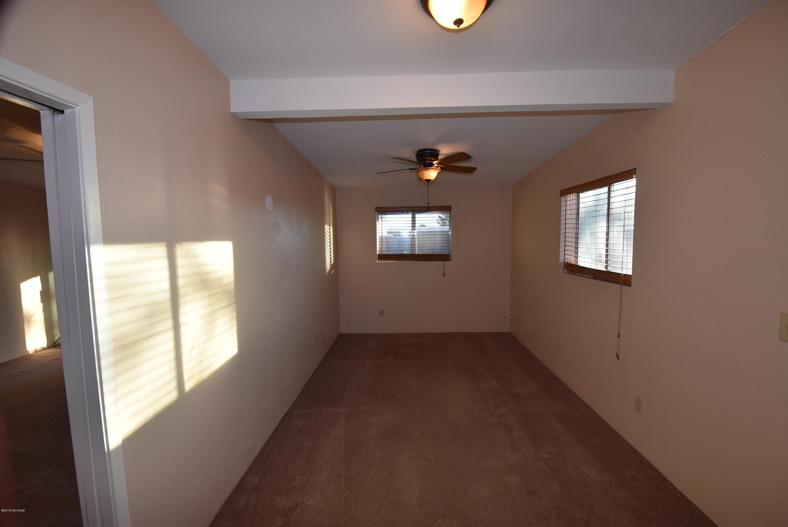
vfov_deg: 77.4
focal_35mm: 15
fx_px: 329
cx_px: 394
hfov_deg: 100.3
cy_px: 264
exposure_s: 1/125
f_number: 5.6
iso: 640
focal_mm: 10
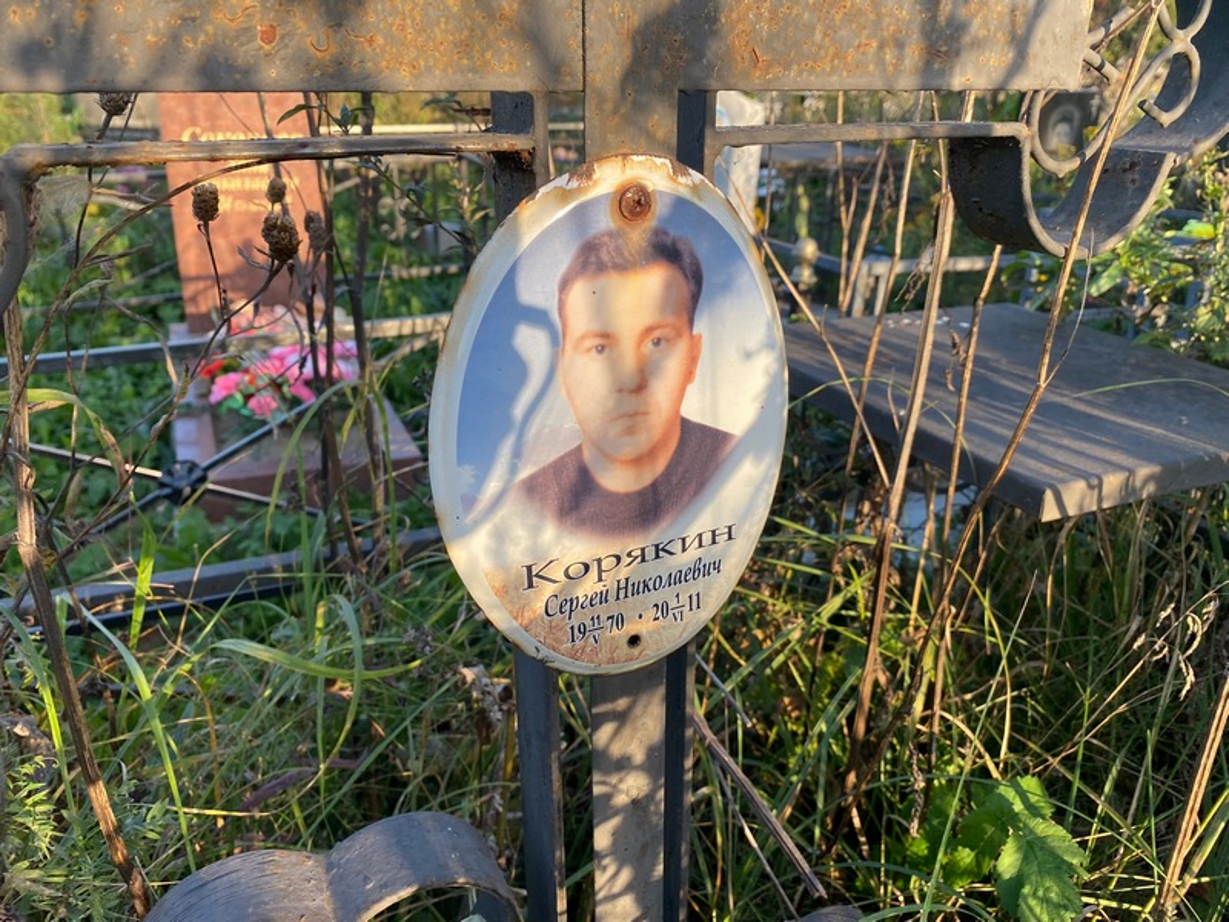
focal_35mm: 26
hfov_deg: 67.3
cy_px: 461
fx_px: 923
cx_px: 614
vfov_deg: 53.1
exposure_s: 1/431
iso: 32
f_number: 1.8
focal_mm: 4.25
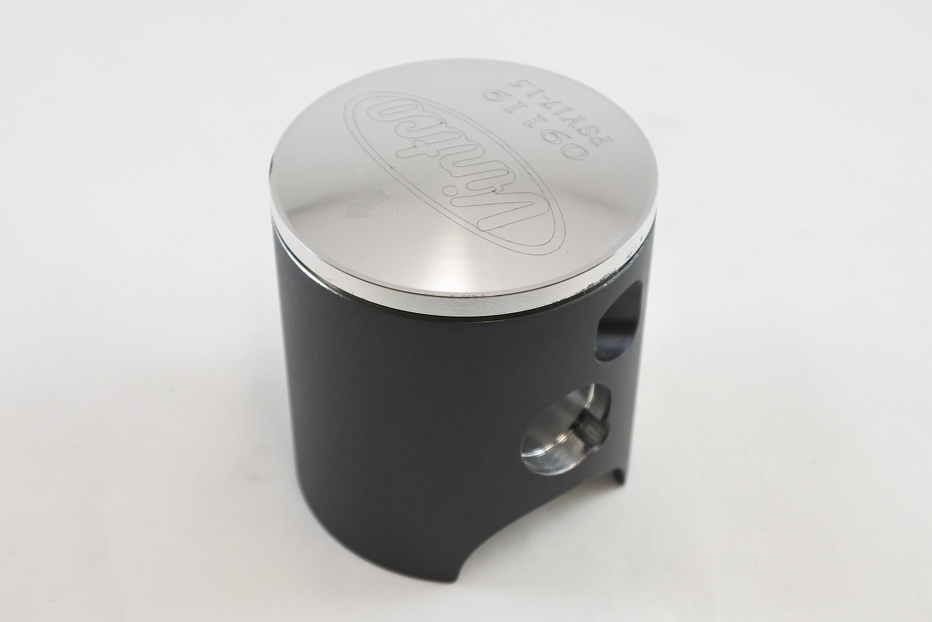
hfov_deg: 45.4
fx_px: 1113
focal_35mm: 43
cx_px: 466
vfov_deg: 31.2
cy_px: 311
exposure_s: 1/125
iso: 450
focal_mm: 16.1
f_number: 4.5
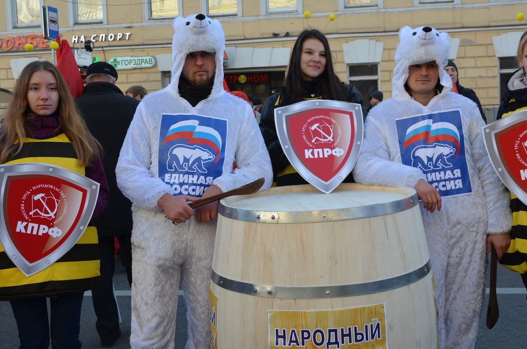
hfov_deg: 42.3
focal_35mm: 47
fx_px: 681
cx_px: 279
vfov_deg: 28.7
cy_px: 143
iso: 200
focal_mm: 25
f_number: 7.1
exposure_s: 1/200
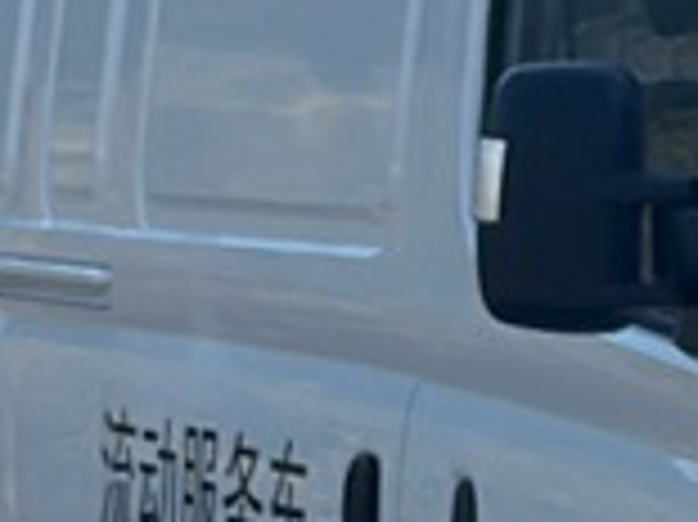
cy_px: 400
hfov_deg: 10.4
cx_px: 1193
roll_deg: +1.0
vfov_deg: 8.2
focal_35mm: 181
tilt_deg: -2.7
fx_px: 3647
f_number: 1.78
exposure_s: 1/5376
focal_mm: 6.76
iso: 100
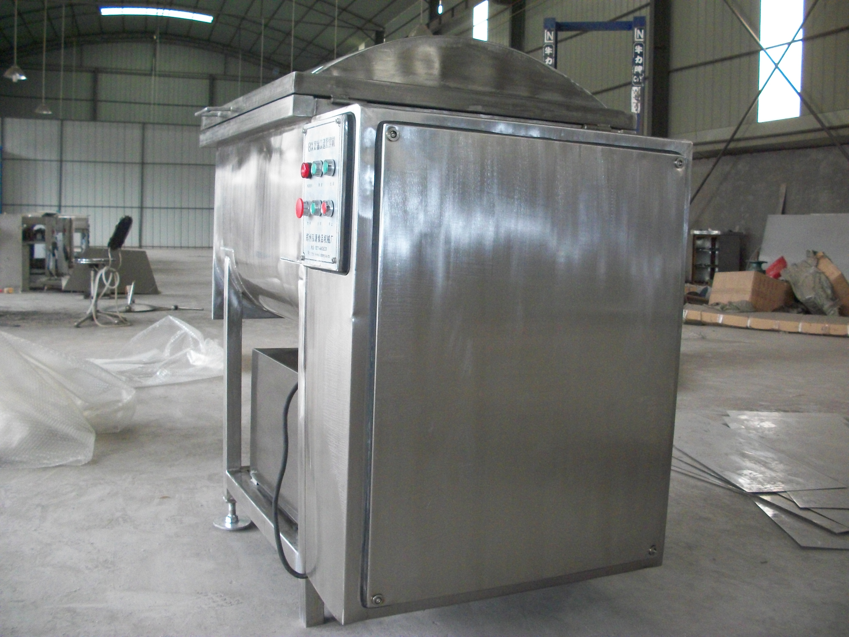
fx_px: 858
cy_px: 318
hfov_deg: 52.6
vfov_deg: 40.7
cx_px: 424
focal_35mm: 35
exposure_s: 1/125
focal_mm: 6.3
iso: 387
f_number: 3.1
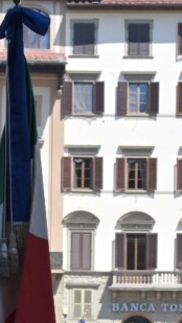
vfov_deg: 12.5
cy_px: 313
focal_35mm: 170
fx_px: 1457
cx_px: 29
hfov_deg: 7.1
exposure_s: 1/800
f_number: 5.6
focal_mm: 49
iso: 200
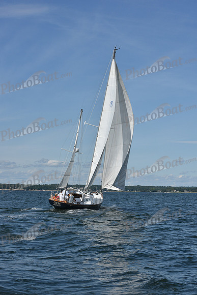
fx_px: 574
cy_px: 148
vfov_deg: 28.8
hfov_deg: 19.5
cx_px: 98
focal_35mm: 70
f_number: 11
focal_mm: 70
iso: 320
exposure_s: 1/1000
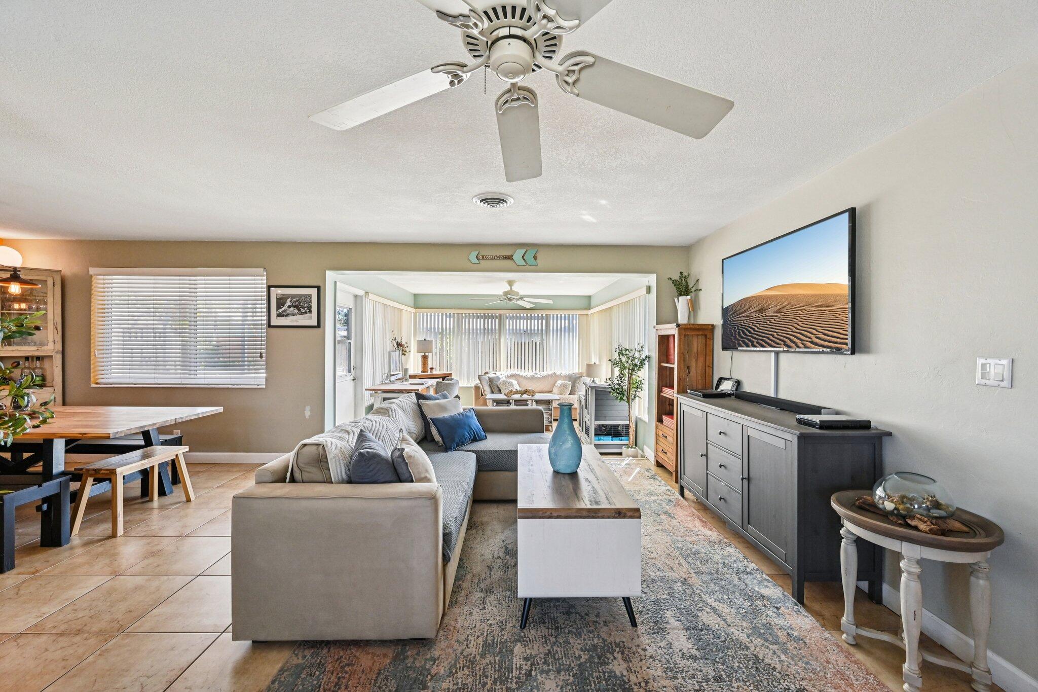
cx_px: 519
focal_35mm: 14
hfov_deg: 104.3
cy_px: 346
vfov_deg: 81.2
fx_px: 404
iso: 2000
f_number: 8
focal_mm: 14
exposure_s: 1/500
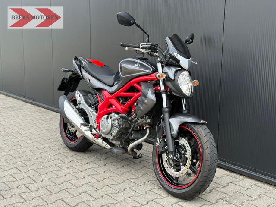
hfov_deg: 39.7
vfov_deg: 30.3
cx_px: 138
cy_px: 104
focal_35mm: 48
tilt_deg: -9.7
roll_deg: -0.8
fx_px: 383
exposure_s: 1/1285
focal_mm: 6.76
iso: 80
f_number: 1.78
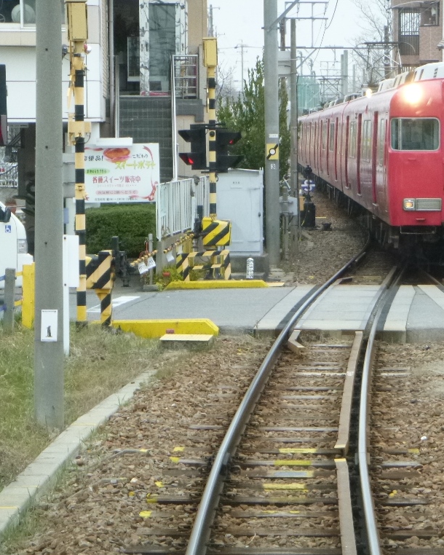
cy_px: 278
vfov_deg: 15.8
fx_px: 2003
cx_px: 279
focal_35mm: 122
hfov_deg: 12.6
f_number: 5.7
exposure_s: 1/125
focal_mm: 16.7
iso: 400
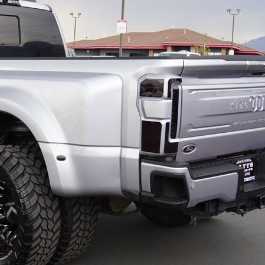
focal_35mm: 67
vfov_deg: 25.7
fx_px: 580
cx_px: 39
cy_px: 142
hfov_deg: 25.1
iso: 100
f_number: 5.6
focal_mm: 23
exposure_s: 1/100
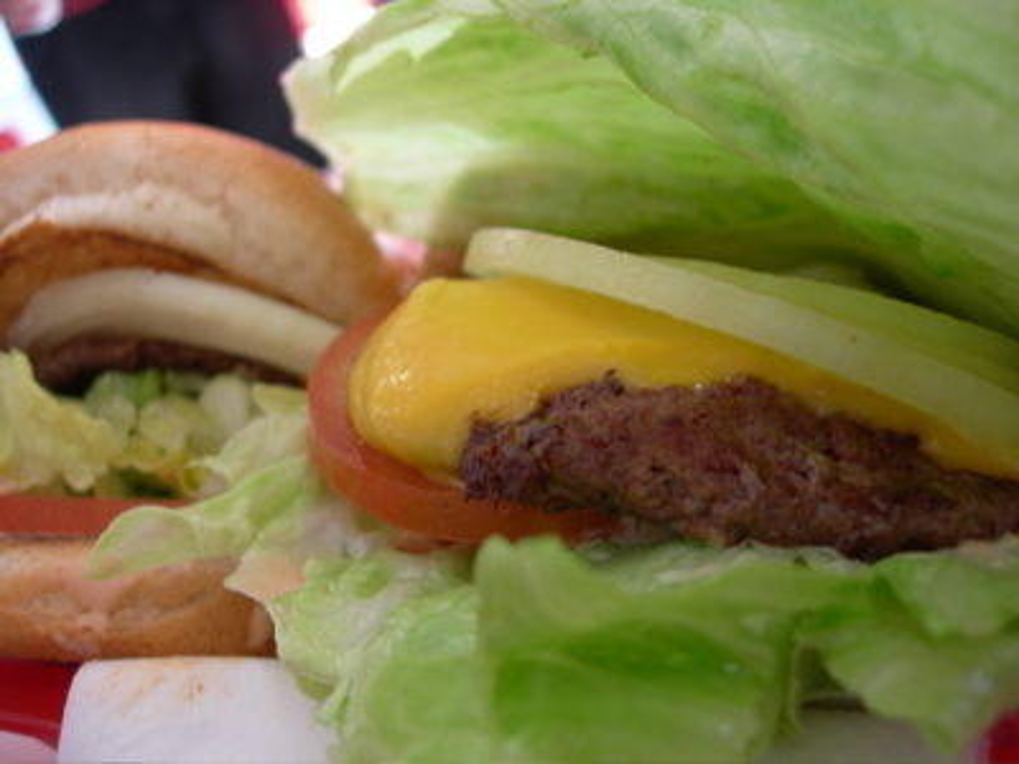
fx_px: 1119
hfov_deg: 49.0
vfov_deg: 37.7
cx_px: 510
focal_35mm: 38
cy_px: 382
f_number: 2.8
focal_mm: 7.8
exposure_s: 1/17.6
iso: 50
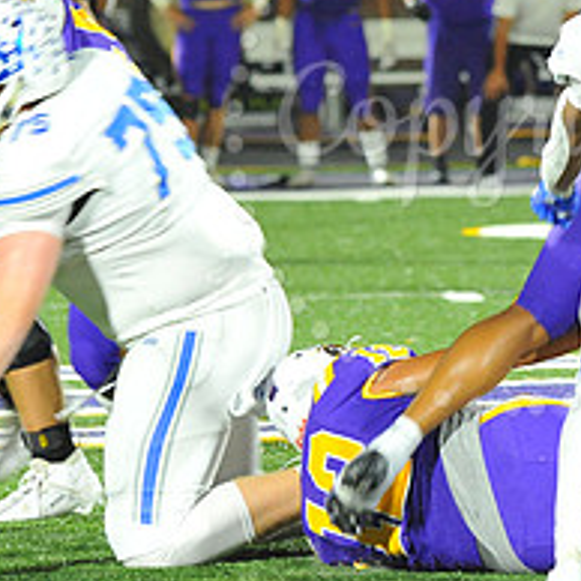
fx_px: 9627
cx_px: 512
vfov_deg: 3.5
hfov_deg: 3.5
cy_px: 126
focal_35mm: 507
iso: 4000
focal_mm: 200
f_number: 5.6
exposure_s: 1/160
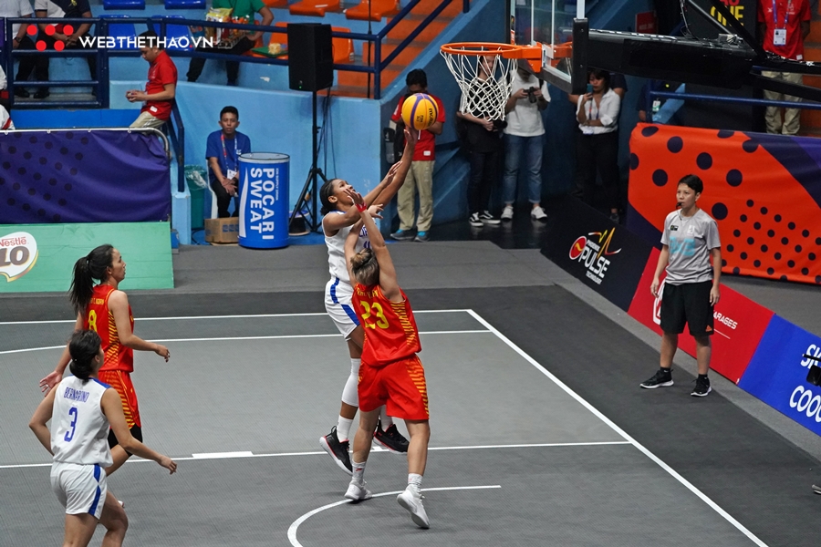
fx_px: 3603
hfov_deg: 13.0
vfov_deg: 8.7
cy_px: 274
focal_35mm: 158
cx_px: 410
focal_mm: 158
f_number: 5
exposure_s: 1/1250
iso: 10000
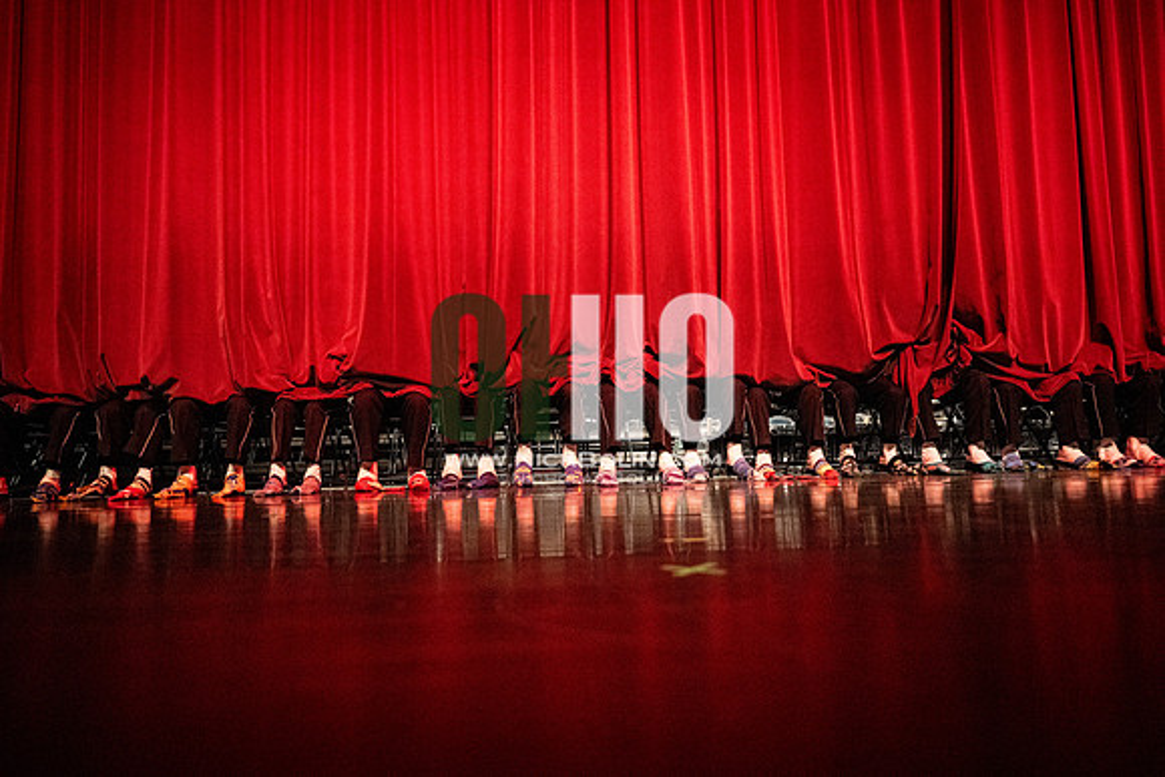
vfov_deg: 53.2
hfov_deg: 73.7
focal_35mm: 24
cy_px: 388
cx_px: 582
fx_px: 777
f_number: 2.8
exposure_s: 1/500
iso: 16000
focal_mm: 24
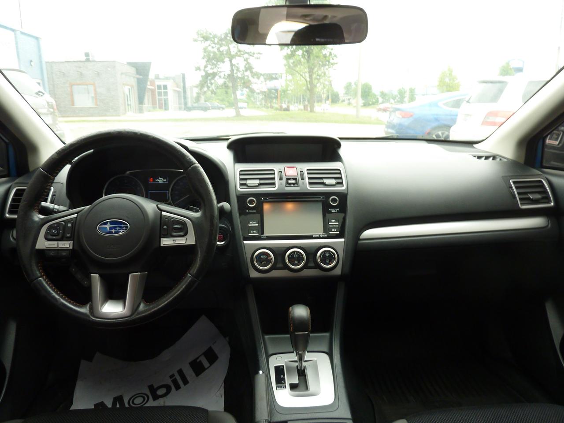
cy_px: 212
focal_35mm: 25
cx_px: 282
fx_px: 407
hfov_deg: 69.4
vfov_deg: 54.9
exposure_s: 1/30
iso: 125
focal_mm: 4.1
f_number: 3.3
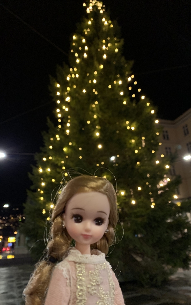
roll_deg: +3.3
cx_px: 91
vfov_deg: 66.5
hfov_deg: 44.5
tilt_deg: +20.8
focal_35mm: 28
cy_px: 152
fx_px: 233
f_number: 1.8
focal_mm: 4.25
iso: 400
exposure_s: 1/33
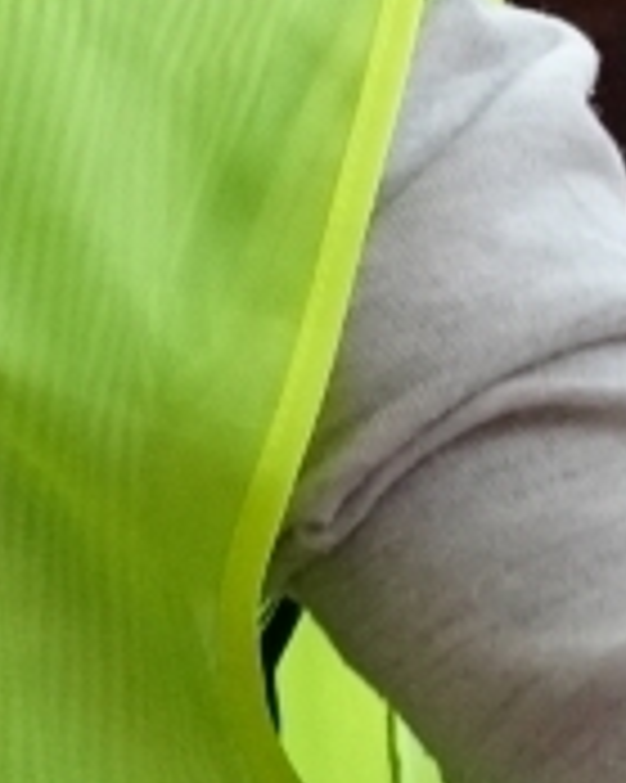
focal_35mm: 313
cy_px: 9
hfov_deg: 4.7
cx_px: 2119
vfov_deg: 6.2
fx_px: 7255
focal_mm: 31
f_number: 4
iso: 4000
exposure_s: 1/200
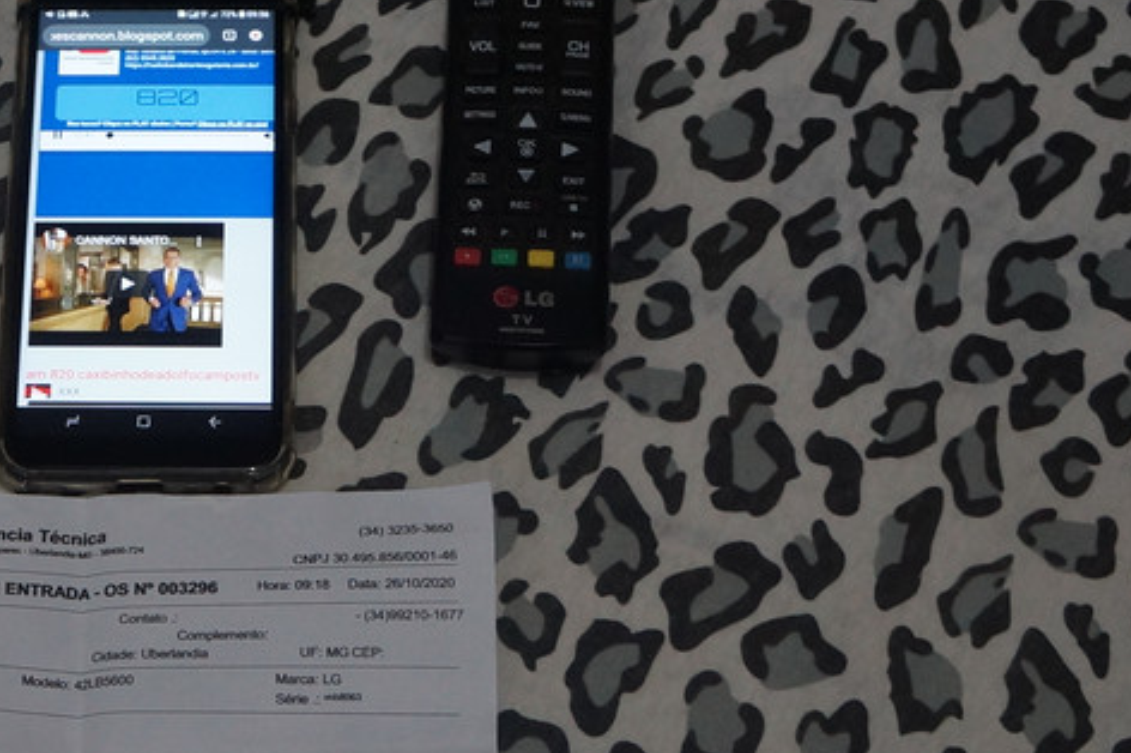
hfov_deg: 24.7
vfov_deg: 17.0
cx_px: 168
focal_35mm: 80
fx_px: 2520
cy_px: 463
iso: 800
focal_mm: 21
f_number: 4
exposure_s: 1/60
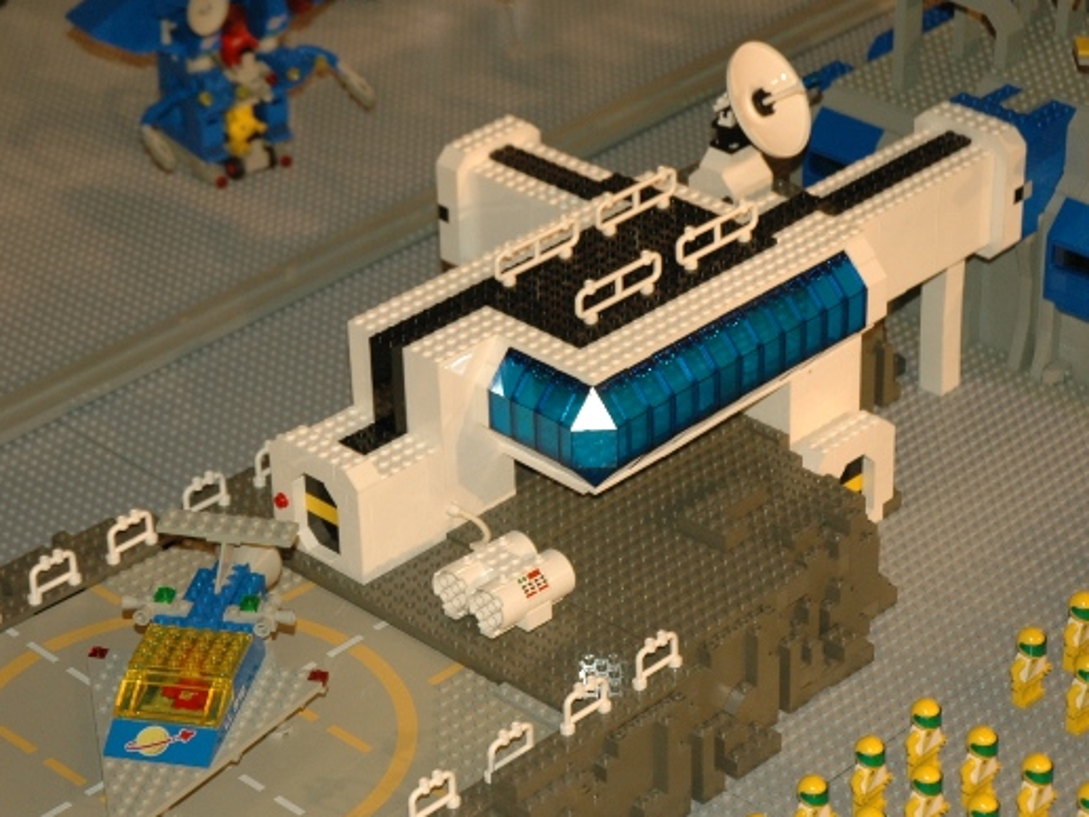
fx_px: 3367
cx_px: 550
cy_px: 517
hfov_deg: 18.4
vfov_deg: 13.8
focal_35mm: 107
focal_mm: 48
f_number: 4.5
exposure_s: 1/60
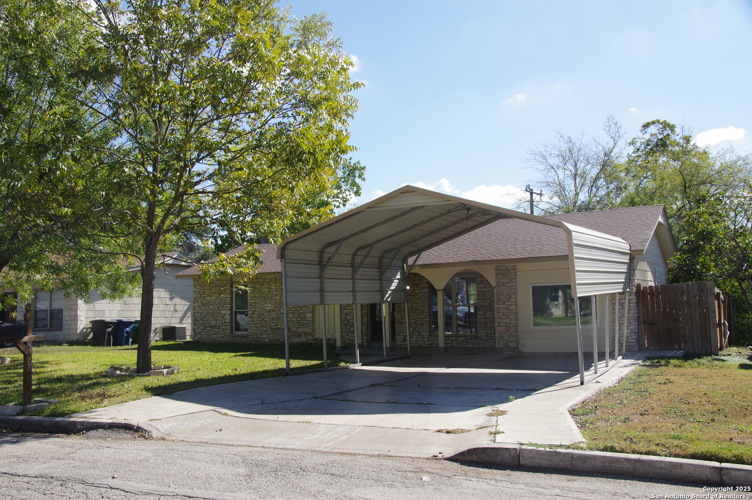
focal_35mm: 34
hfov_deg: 55.8
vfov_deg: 38.8
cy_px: 250
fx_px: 710
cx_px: 376
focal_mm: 23.13
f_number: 11
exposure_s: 1/160
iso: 200
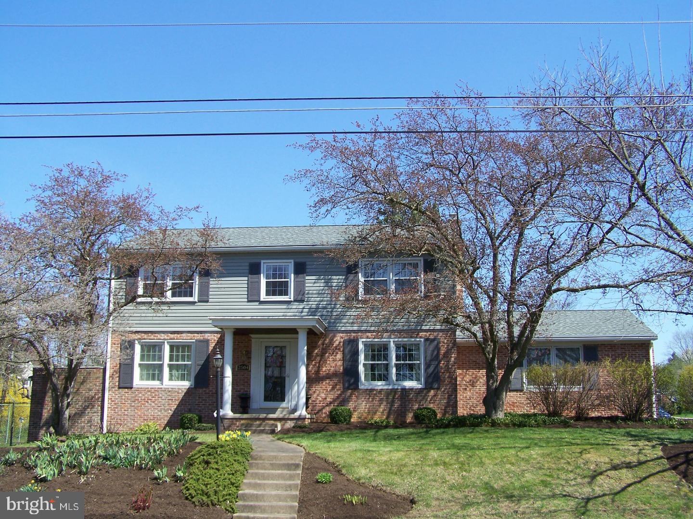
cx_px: 346
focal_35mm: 38
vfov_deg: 37.7
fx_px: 761
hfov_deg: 49.0
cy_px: 260
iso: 64
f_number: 4
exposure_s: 1/250
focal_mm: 6.3
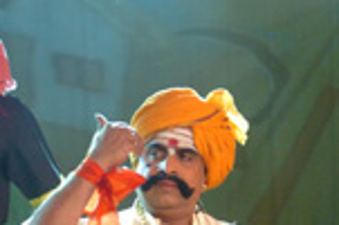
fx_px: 2528
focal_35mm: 269
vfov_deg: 5.0
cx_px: 146
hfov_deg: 7.7
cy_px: 352
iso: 800
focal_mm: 45
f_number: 3.5
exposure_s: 1/100
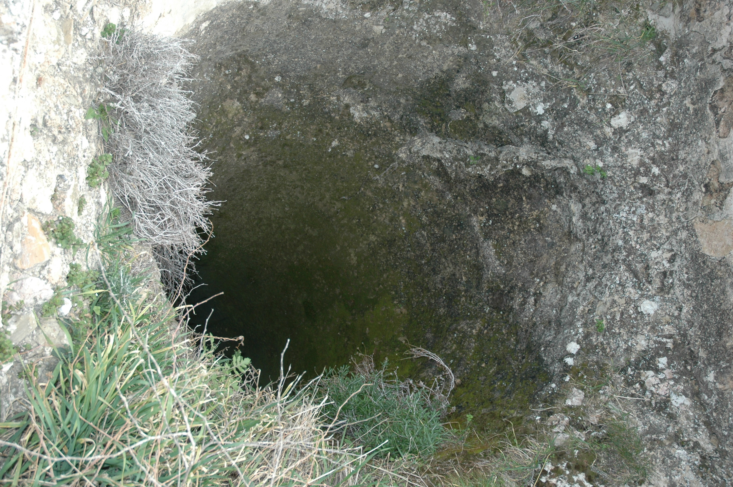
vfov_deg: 32.9
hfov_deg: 48.0
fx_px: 824
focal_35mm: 40
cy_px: 244
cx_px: 366
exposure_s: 1/500
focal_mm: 27
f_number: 4
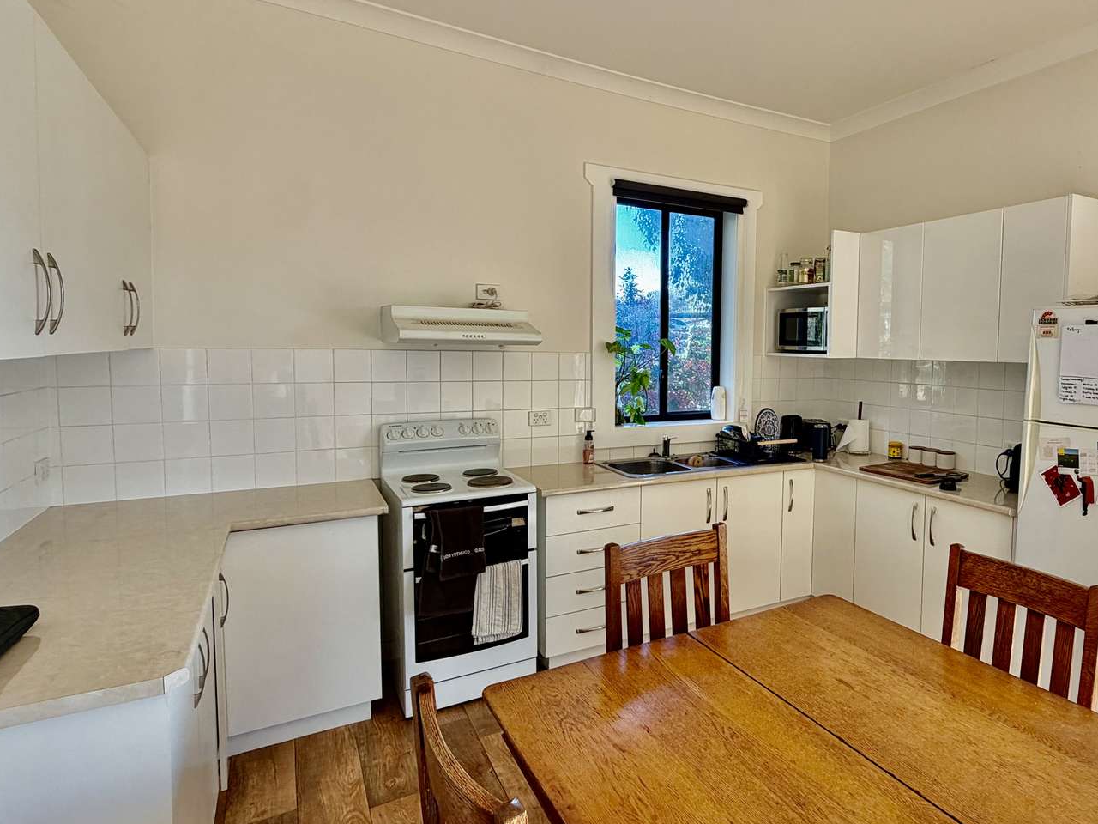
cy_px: 391
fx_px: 666
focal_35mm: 21
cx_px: 706
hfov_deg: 77.1
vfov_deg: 63.4
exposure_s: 1/121
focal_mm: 2.22
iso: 100
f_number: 2.2
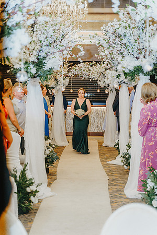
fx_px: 491
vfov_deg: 27.0
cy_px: 118
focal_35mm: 75
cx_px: 78
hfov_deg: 18.2
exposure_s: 1/250
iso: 2000
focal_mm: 75
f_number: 3.2
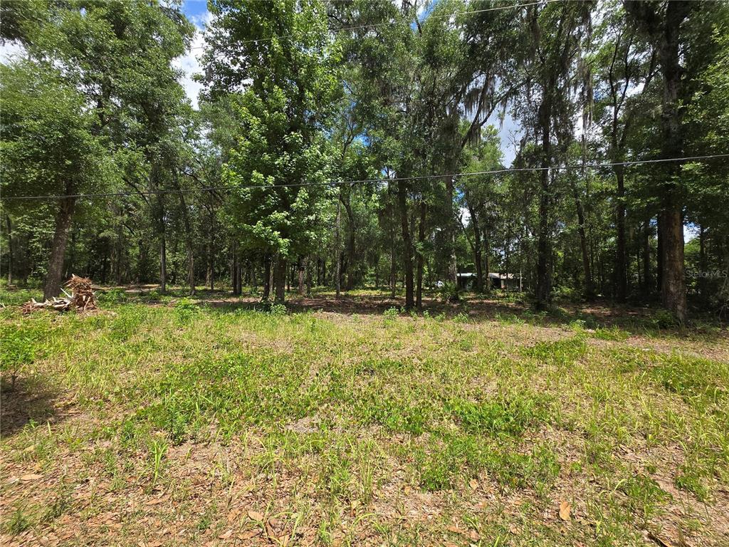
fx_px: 274
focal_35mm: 13
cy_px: 274
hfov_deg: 106.2
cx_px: 364
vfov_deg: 89.9
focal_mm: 1.7
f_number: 2.2
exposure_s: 1/771
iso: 25
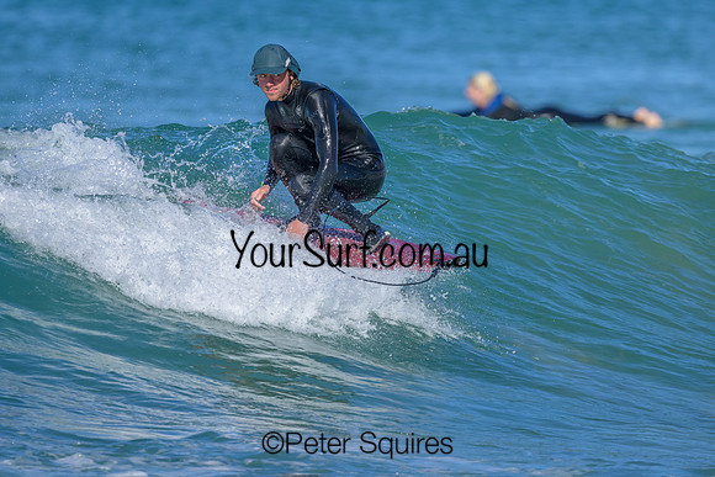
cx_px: 345
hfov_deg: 1.9
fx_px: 21711
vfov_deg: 1.3
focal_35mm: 1093
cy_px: 176
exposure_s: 1/2000
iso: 320
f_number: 6.3
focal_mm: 800
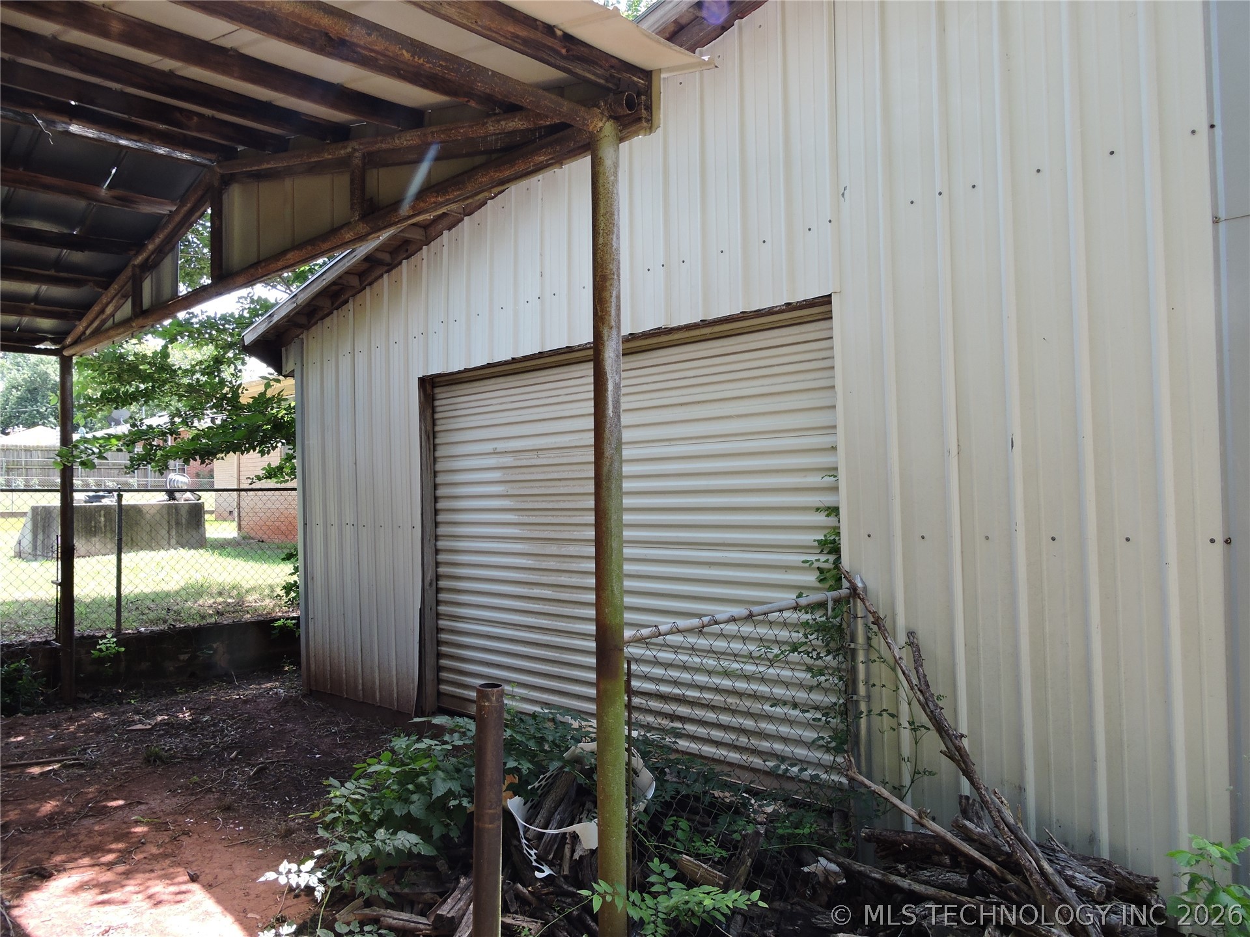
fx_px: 867
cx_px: 625
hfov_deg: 71.6
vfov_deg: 56.8
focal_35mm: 24
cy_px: 468
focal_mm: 4.3
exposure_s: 1/160
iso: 100
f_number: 3.3
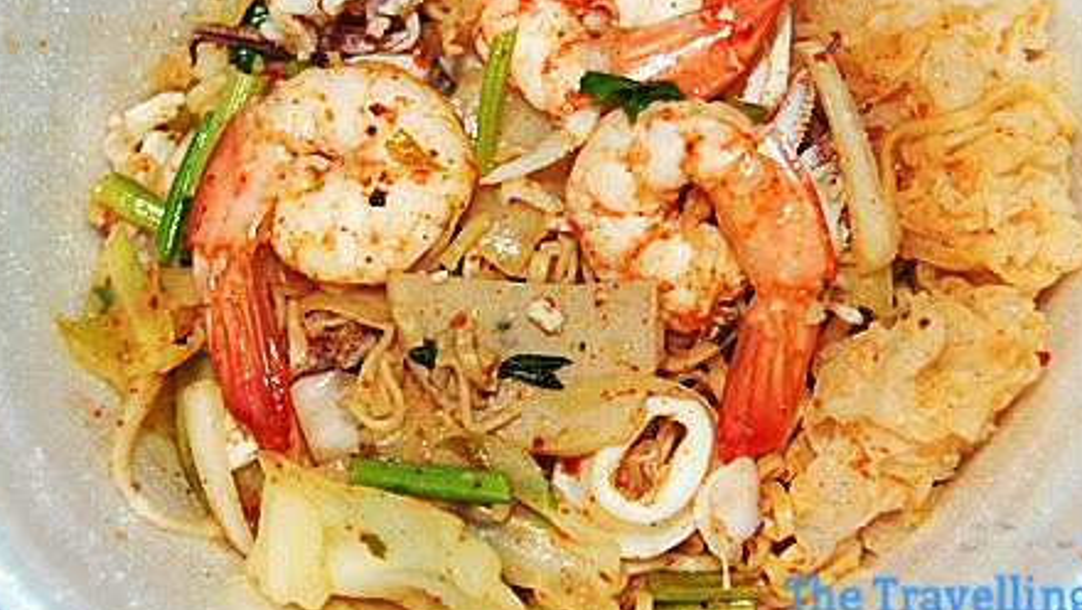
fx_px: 1579
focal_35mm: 55
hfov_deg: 37.8
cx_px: 568
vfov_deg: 21.8
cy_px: 192
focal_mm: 28
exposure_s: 1/60
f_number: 5
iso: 800
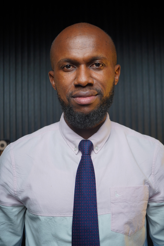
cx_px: 82
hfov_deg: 31.9
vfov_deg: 46.4
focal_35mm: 42
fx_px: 287
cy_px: 123
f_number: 4.5
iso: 800
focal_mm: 42
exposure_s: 1/50
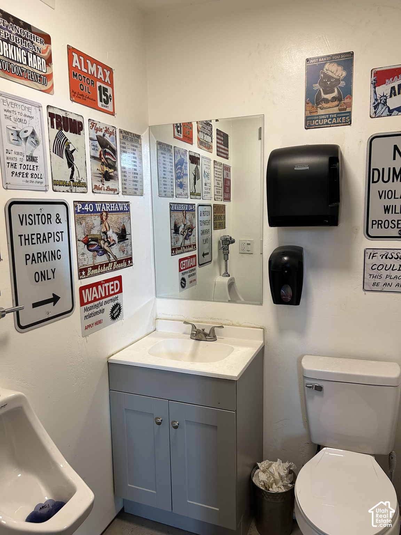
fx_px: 402
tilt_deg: -8.9
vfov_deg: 67.3
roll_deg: +1.1
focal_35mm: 26
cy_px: 268
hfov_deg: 53.1
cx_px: 200
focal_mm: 5.7
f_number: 1.5
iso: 125
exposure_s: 1/120
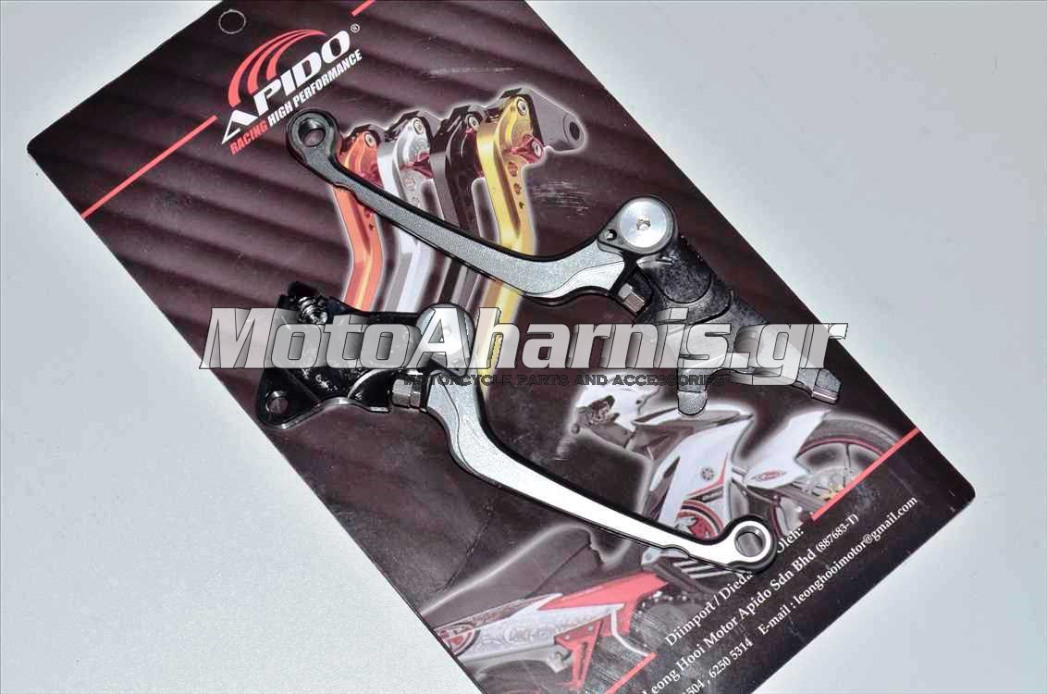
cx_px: 524
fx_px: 2395
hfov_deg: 24.7
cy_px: 347
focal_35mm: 82
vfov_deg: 16.5
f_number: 13
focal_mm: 55
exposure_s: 1/100
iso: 160
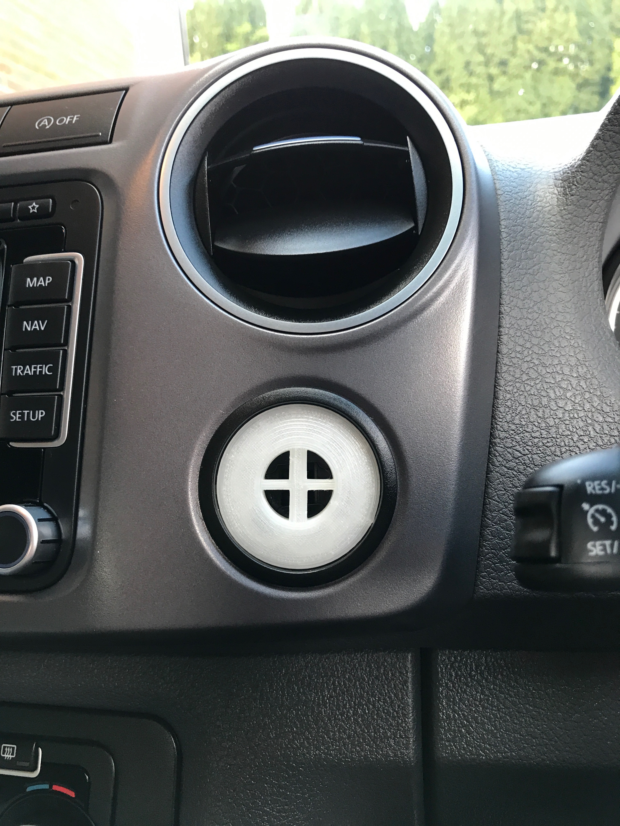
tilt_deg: -14.6
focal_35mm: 28
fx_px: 669
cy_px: 413
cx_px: 310
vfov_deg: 63.4
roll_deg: +4.1
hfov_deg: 49.7
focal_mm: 3.99
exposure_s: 1/33
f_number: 1.8
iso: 40
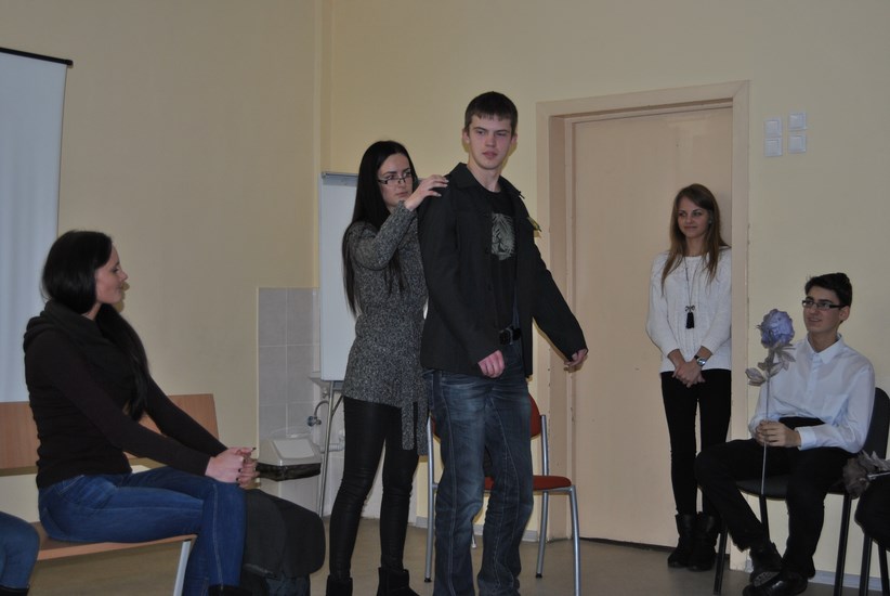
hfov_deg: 37.8
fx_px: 1299
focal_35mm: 52
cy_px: 298
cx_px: 445
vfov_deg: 25.8
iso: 200
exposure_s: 1/60
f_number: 4.5
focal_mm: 35
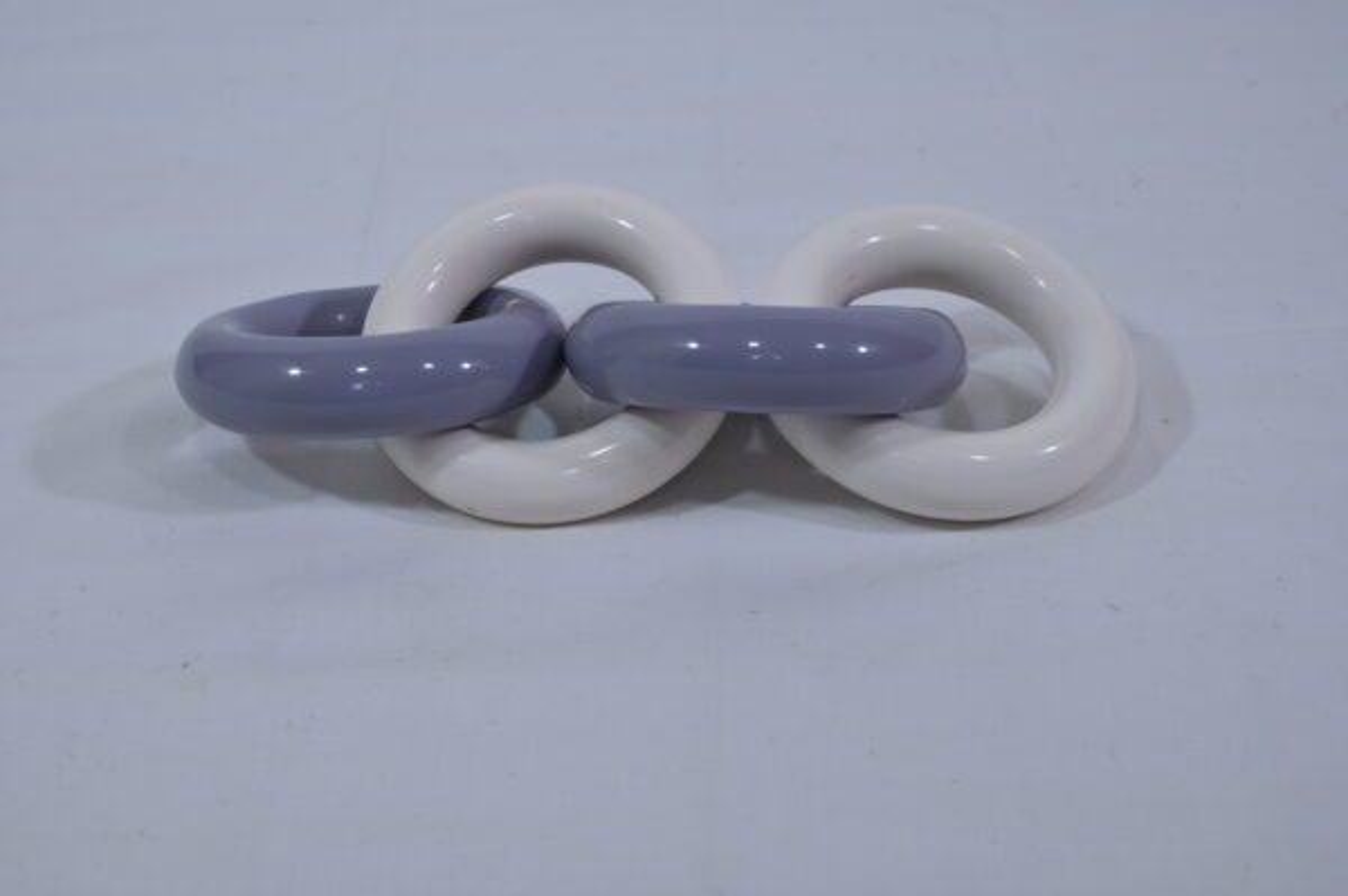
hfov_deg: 35.7
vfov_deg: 24.2
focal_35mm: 56
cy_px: 448
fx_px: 2095
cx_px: 674
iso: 640
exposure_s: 1/125
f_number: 10
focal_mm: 56
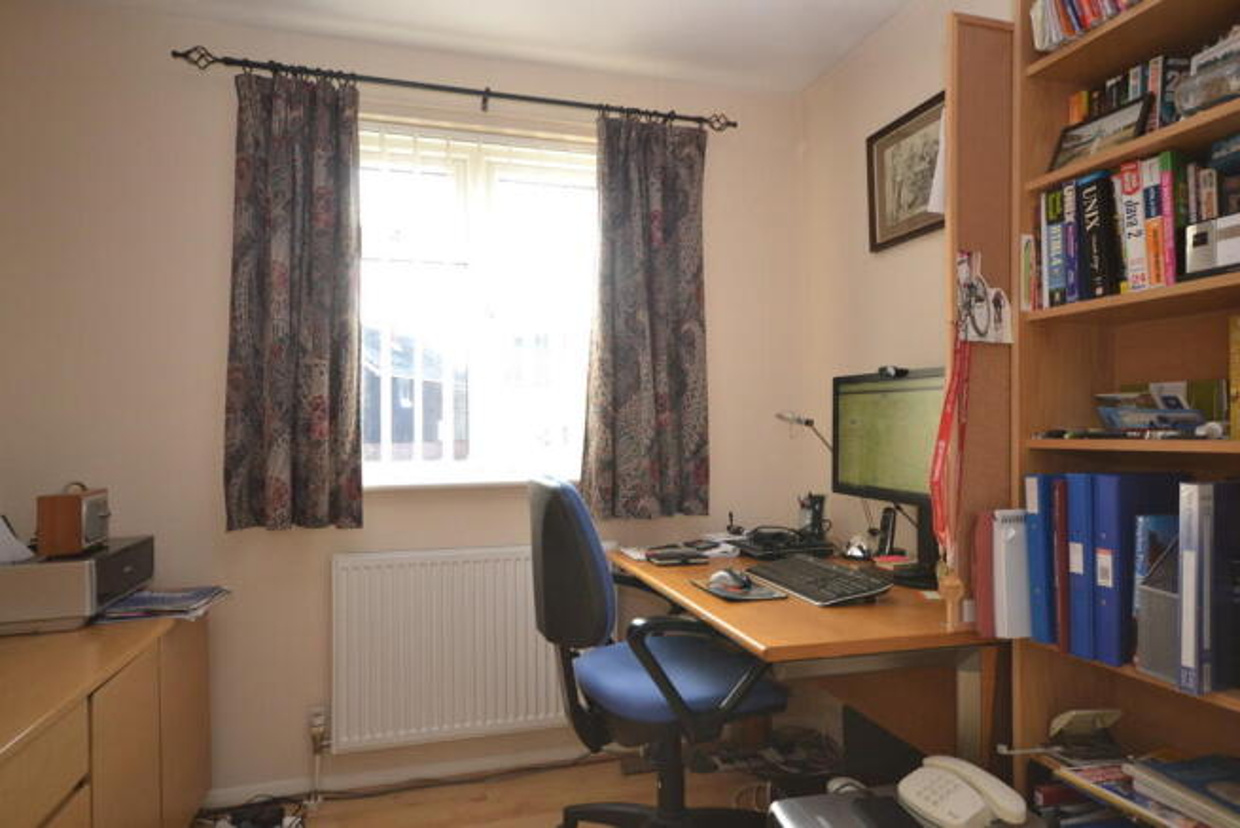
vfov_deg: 59.5
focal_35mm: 21
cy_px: 414
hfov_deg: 81.2
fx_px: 723
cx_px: 620
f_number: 4.8
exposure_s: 1/60
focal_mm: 14
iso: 1100
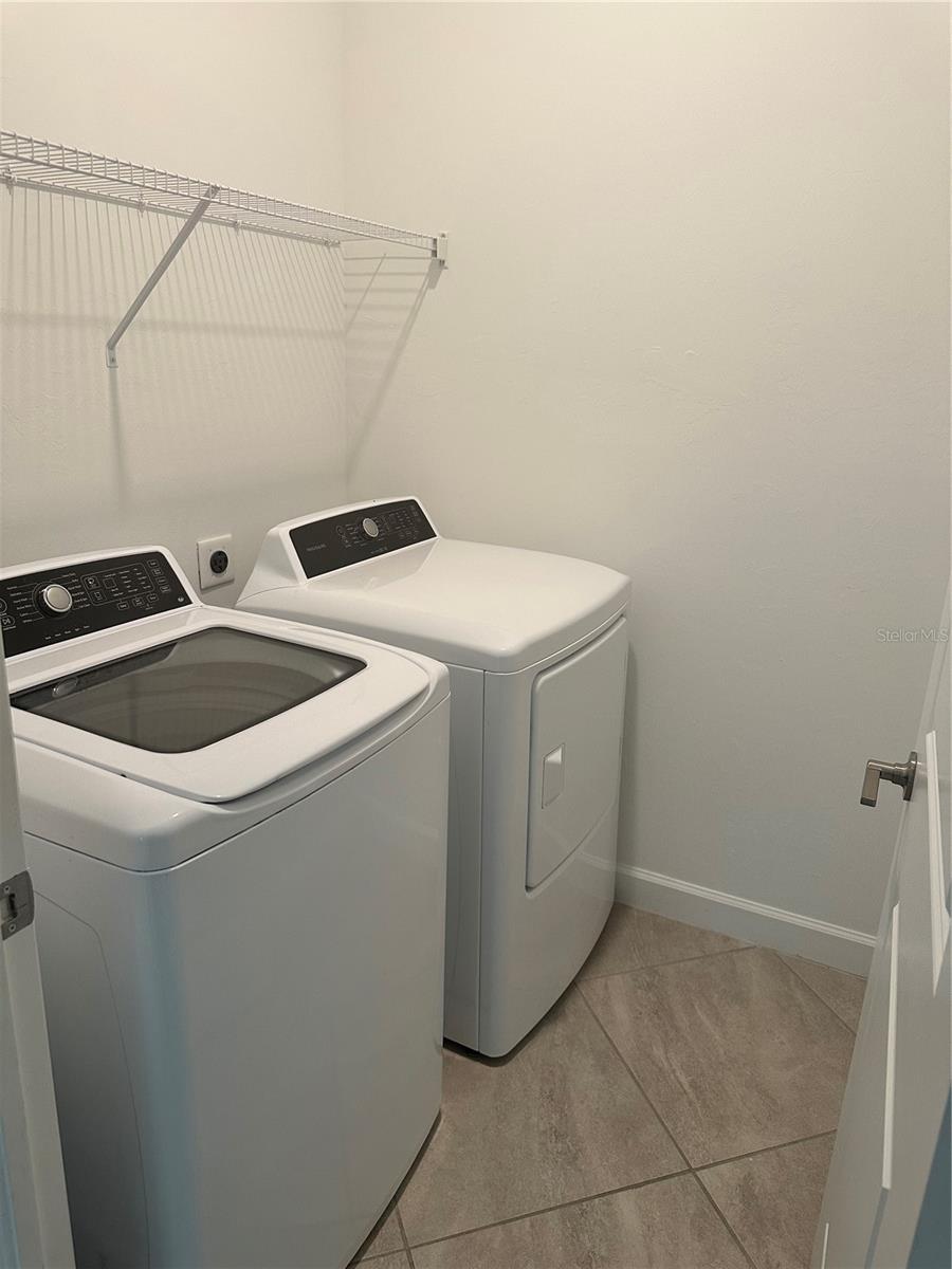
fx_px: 880
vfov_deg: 71.6
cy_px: 634
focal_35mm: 24
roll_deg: -2.9
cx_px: 476
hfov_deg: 56.8
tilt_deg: -16.9
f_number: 1.78
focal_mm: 6.86
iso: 200
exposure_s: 1/120
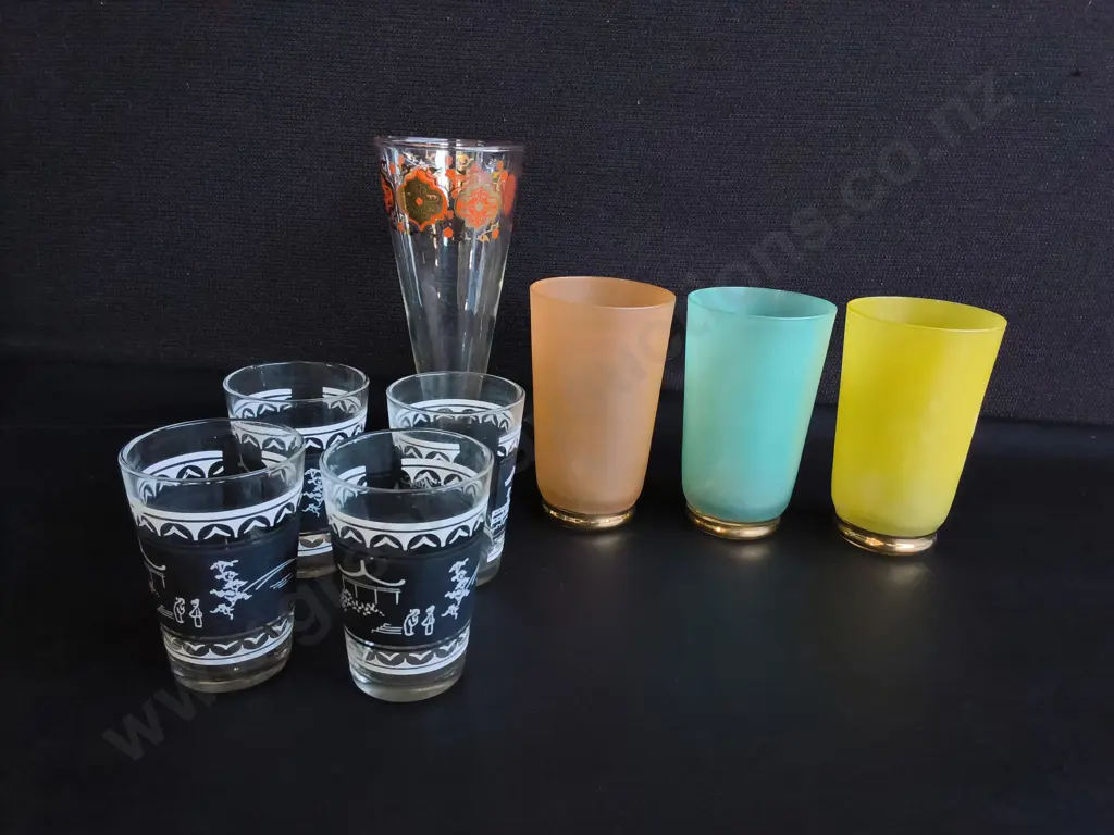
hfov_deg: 65.3
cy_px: 418
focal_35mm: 27
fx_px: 869
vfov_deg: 51.4
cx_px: 557
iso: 320
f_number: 2
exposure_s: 1/120
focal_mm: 2.87
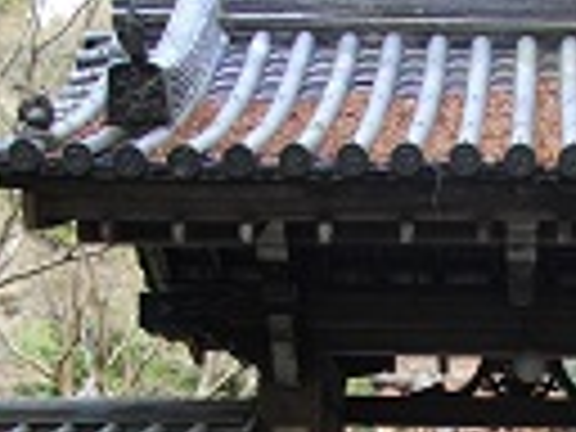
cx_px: 538
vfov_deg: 14.7
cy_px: 544
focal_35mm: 97
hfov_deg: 19.8
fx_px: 1614
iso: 200
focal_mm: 5.7
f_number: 2.9
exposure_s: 1/60
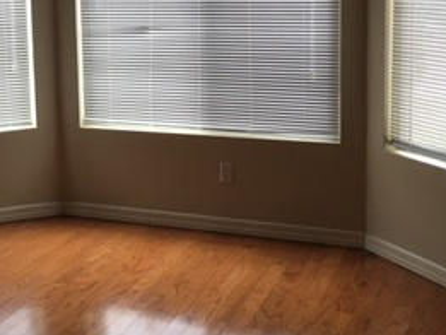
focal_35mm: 71
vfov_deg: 20.6
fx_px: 915
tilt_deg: -8.0
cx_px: 26
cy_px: 79
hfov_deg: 26.3
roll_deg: +2.6
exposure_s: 1/15
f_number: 2.2
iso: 25
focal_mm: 4.15
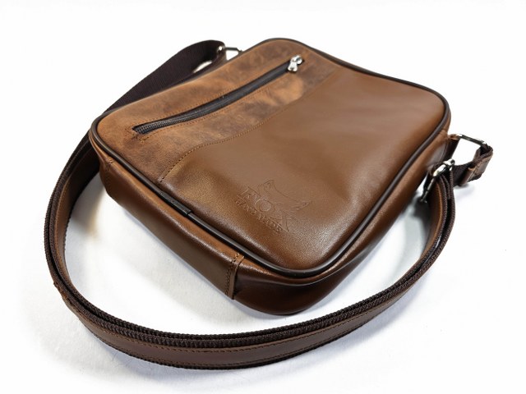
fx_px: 349
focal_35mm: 23
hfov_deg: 73.9
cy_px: 197
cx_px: 263
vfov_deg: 58.9
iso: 12
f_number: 1.7
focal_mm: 6.3
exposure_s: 1/100
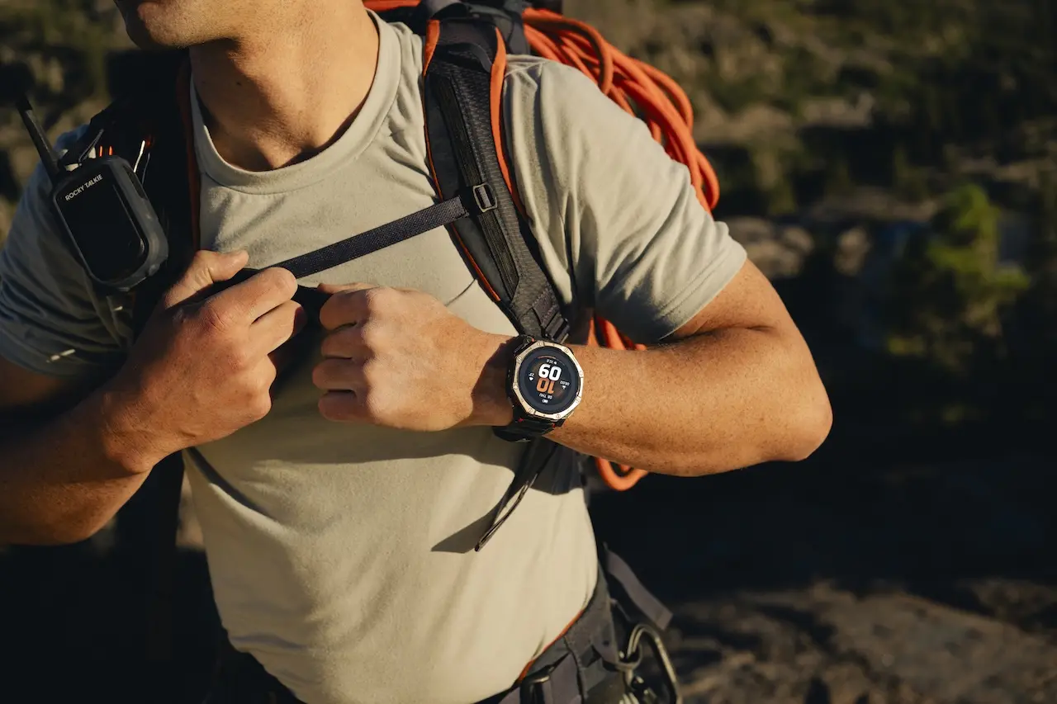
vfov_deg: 34.2
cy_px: 352
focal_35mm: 39
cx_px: 528
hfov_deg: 49.6
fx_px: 1145
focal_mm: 39
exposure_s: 1/4000
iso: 400
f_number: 4
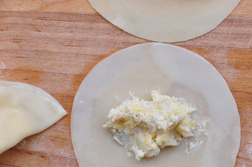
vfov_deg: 3.9
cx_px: 256
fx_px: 2482
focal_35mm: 355
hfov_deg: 5.8
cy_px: 150
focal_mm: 80
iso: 400
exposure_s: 1/160
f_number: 9
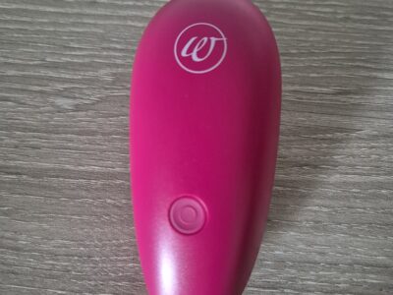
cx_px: 196
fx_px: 261
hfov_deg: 73.9
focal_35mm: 23
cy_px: 148
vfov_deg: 58.9
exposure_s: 1/100
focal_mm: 5.4
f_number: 1.8
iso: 1600
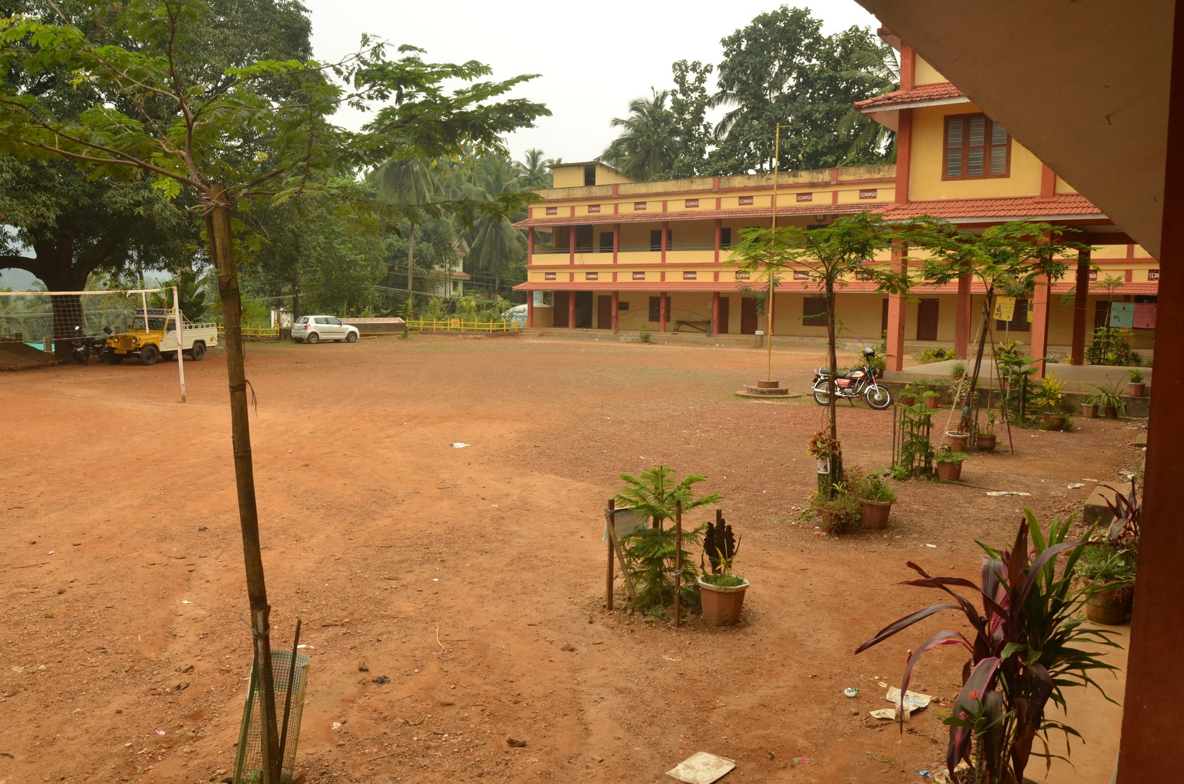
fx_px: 886
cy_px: 392
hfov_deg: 67.5
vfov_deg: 47.7
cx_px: 592
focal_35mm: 27
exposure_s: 1/60
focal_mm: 18
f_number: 10
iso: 200
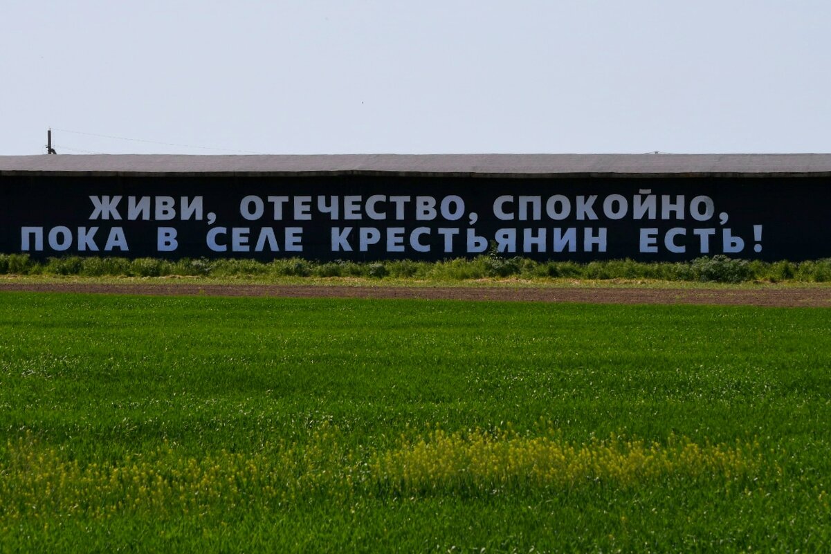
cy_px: 277
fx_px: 2770
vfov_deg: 11.4
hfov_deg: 17.1
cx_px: 416
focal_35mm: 120
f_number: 10
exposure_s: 1/400
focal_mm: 80
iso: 100
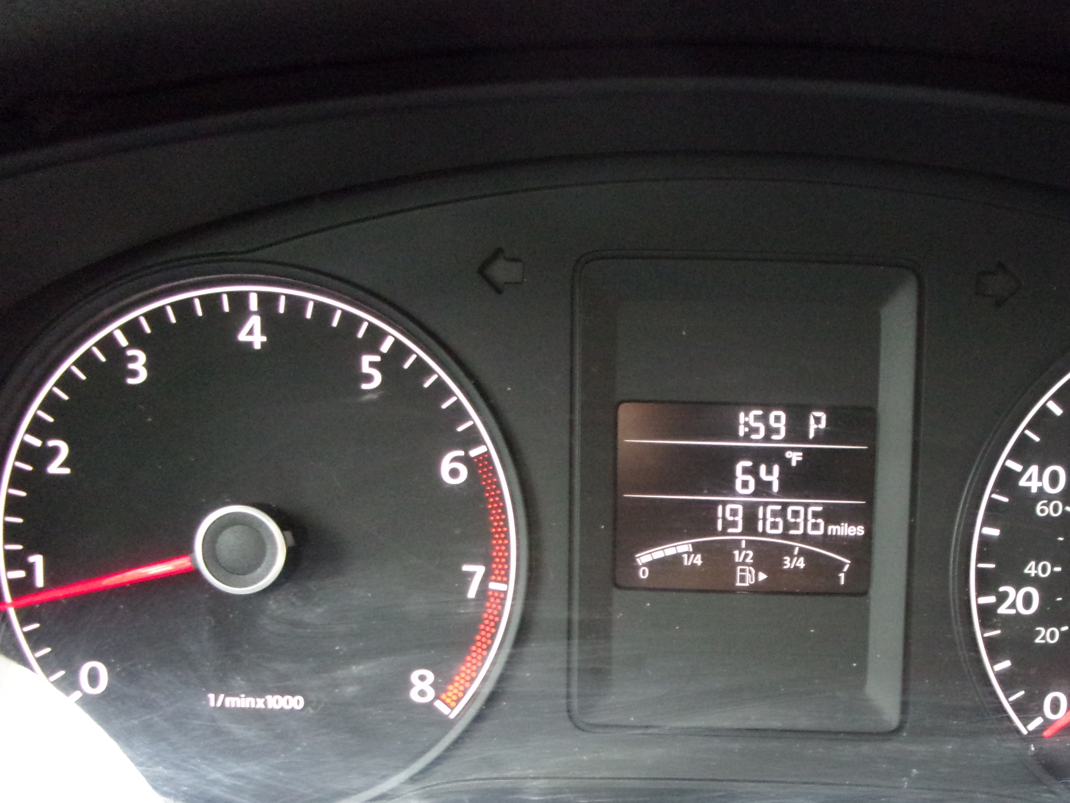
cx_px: 758
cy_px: 609
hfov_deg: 42.0
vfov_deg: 32.2
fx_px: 1360
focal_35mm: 44
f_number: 3.9
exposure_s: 1/17
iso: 400
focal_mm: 5.1
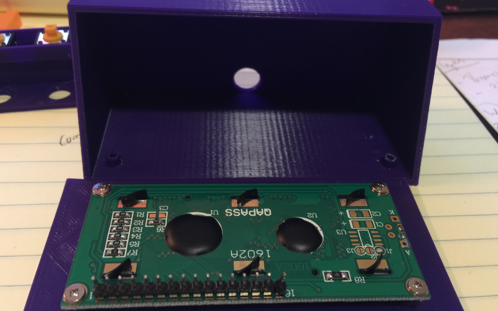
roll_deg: -3.0
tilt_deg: -40.8
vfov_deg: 39.4
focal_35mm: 32
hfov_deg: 59.6
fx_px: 434
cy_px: 159
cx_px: 249
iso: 64
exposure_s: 1/4
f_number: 2.2
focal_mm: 4.15
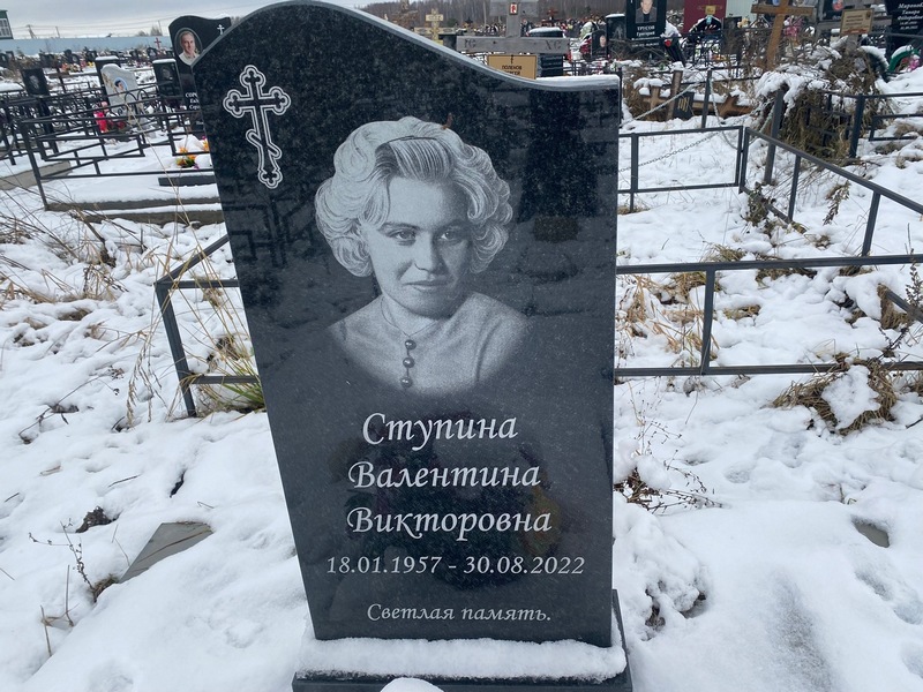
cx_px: 462
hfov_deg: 67.3
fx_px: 693
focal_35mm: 26
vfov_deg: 53.1
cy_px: 346
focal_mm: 4.25
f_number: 1.8
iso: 32
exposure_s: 1/282
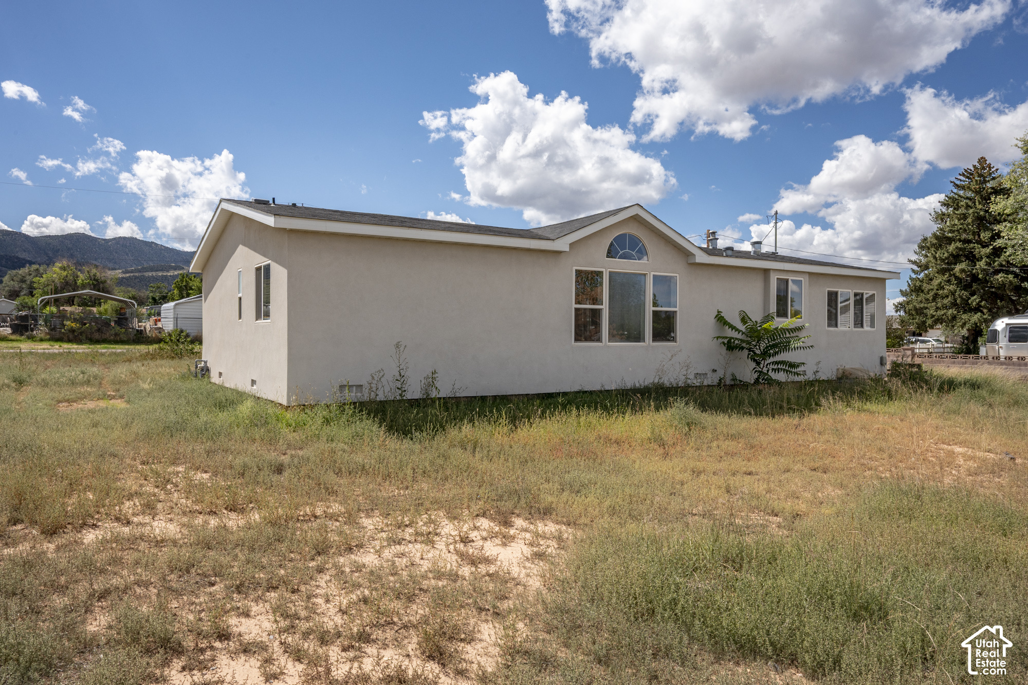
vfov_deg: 53.1
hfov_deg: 73.8
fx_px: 685
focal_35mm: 24
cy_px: 342
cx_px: 514
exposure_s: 1/500
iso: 320
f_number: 14
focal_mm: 24
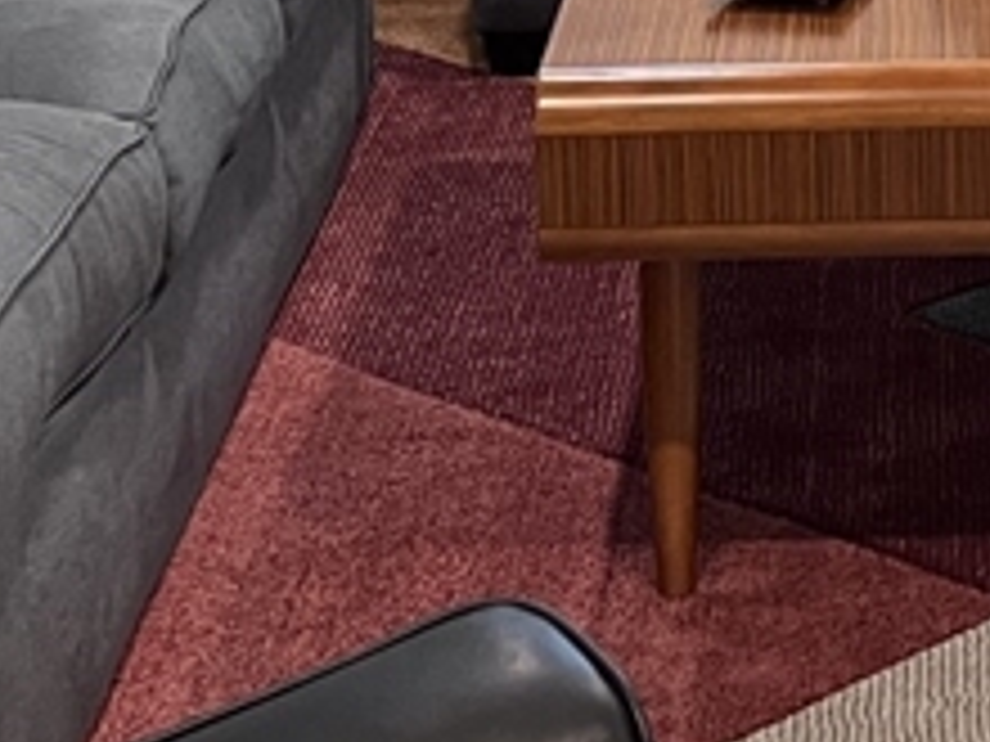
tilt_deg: -9.9
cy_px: -432
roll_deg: +0.4
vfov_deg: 11.6
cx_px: 1044
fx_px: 3461
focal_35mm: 121
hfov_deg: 15.9
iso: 160
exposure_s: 1/60
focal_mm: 5.7
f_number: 1.5
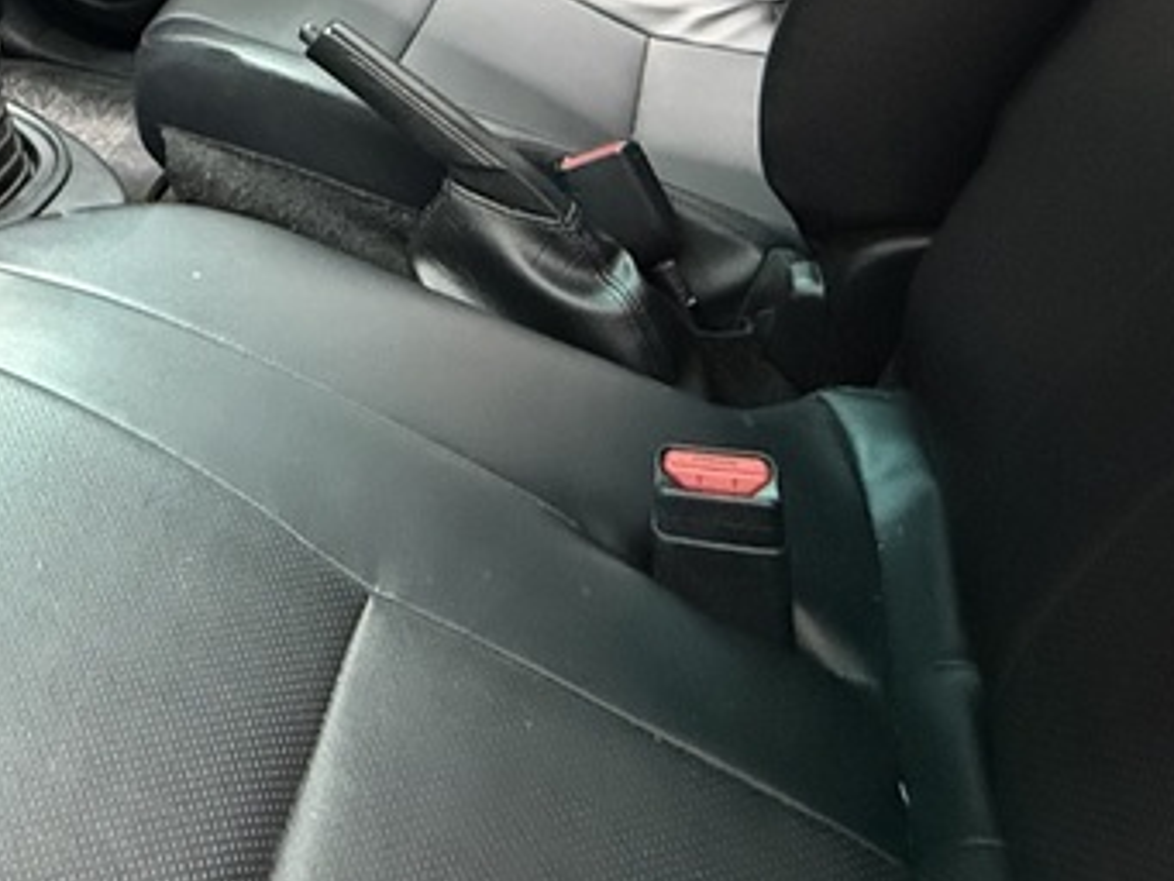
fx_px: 1425
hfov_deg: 41.0
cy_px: -124
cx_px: 96
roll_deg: -1.0
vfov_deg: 30.2
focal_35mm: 42
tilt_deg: -18.2
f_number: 2.2
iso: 1250
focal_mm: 2.22
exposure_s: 1/33
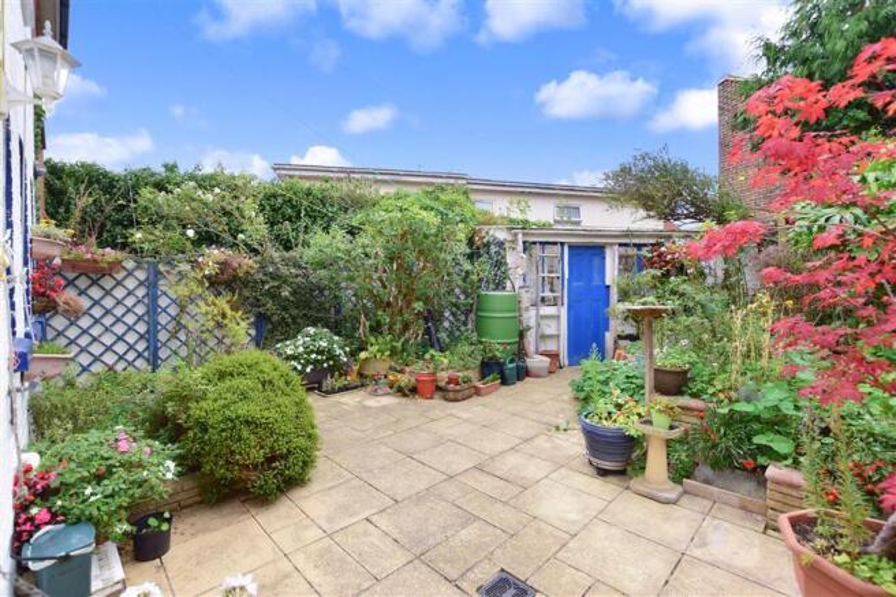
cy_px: 298
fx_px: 373
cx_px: 448
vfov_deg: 77.3
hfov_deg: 100.4
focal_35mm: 15
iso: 200
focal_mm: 10
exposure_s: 1/160
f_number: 6.3
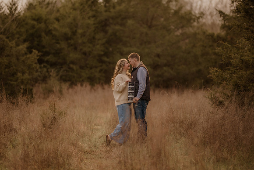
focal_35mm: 85
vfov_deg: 16.1
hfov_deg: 23.9
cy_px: 85
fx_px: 600
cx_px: 127
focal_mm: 85
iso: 320
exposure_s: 1/1000
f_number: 1.4
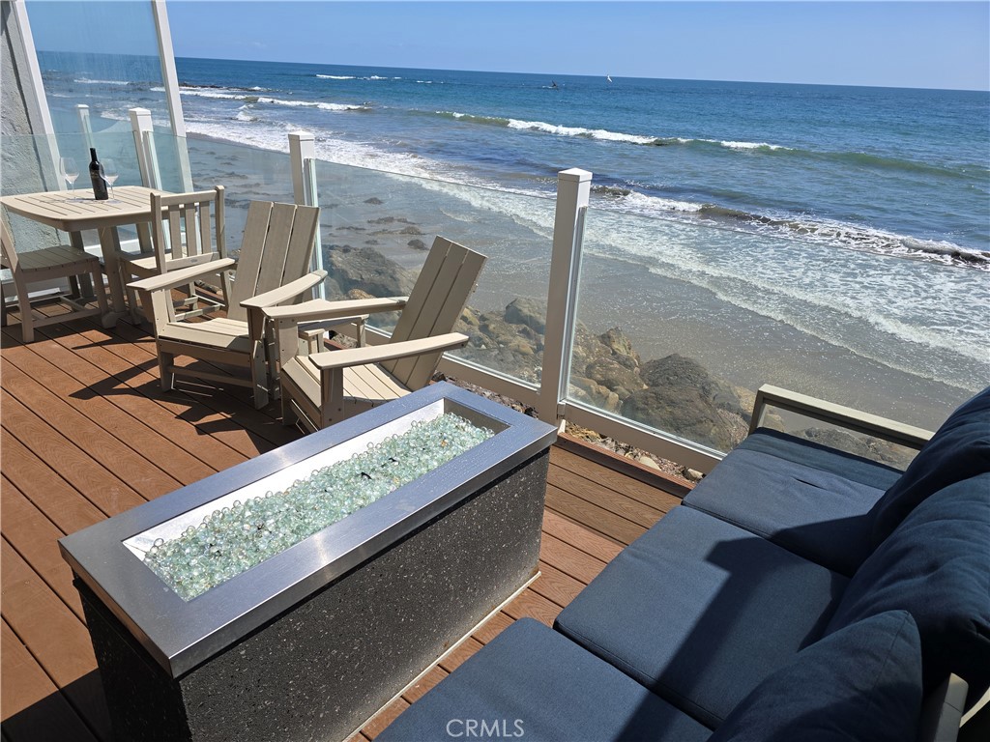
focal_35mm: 23
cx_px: 495
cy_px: 371
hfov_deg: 73.9
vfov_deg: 58.9
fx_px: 658
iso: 12
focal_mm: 6.3
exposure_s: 1/952
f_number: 1.7
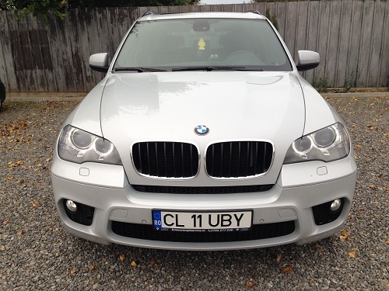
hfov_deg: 55.4
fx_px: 371
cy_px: 146
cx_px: 194
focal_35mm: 33
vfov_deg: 42.9
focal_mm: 4.12
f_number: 2.4
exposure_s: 1/120
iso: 64
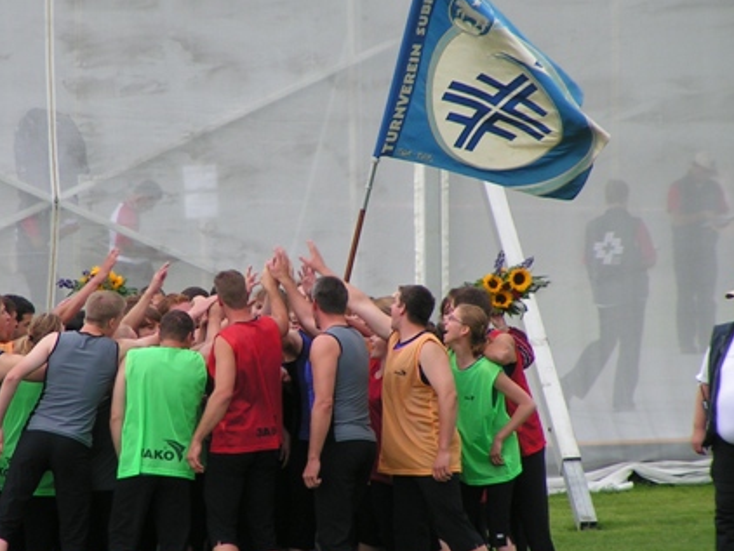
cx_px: 250
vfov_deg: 3.0
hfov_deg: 4.0
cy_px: 348
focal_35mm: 494
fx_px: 10481
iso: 50
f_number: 3.5
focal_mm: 49.8
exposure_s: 1/500
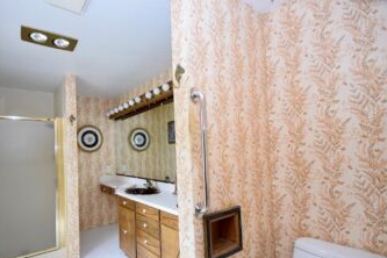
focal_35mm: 18
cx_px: 156
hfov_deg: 88.9
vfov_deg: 67.1
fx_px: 193
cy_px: 146
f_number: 4
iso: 1400
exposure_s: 1/60
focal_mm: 10
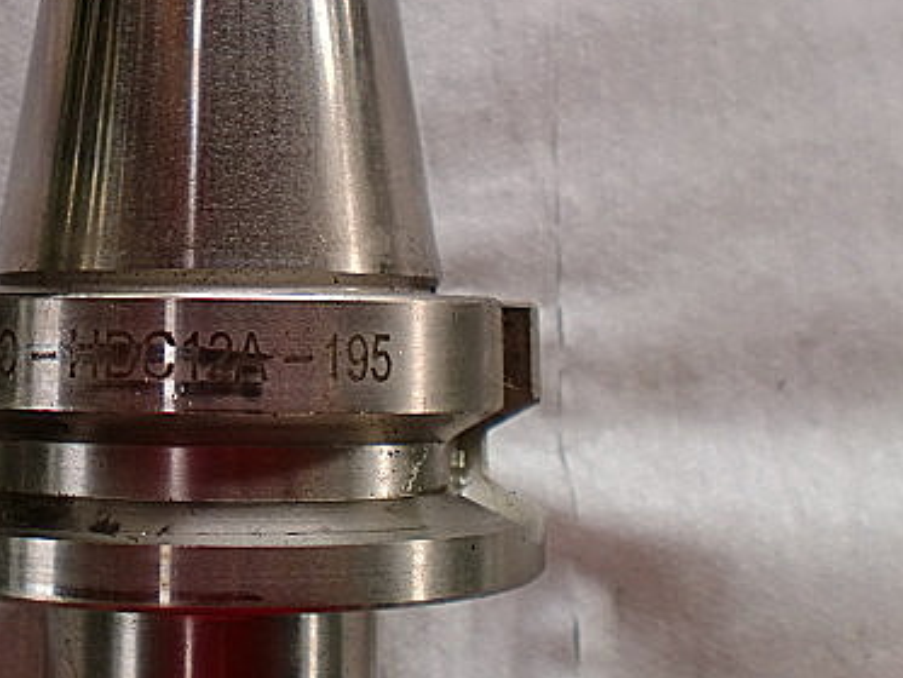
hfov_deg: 31.5
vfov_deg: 23.9
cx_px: 213
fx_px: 1566
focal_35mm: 60
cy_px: 99
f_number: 3.1
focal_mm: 6.3
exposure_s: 1/100
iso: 64
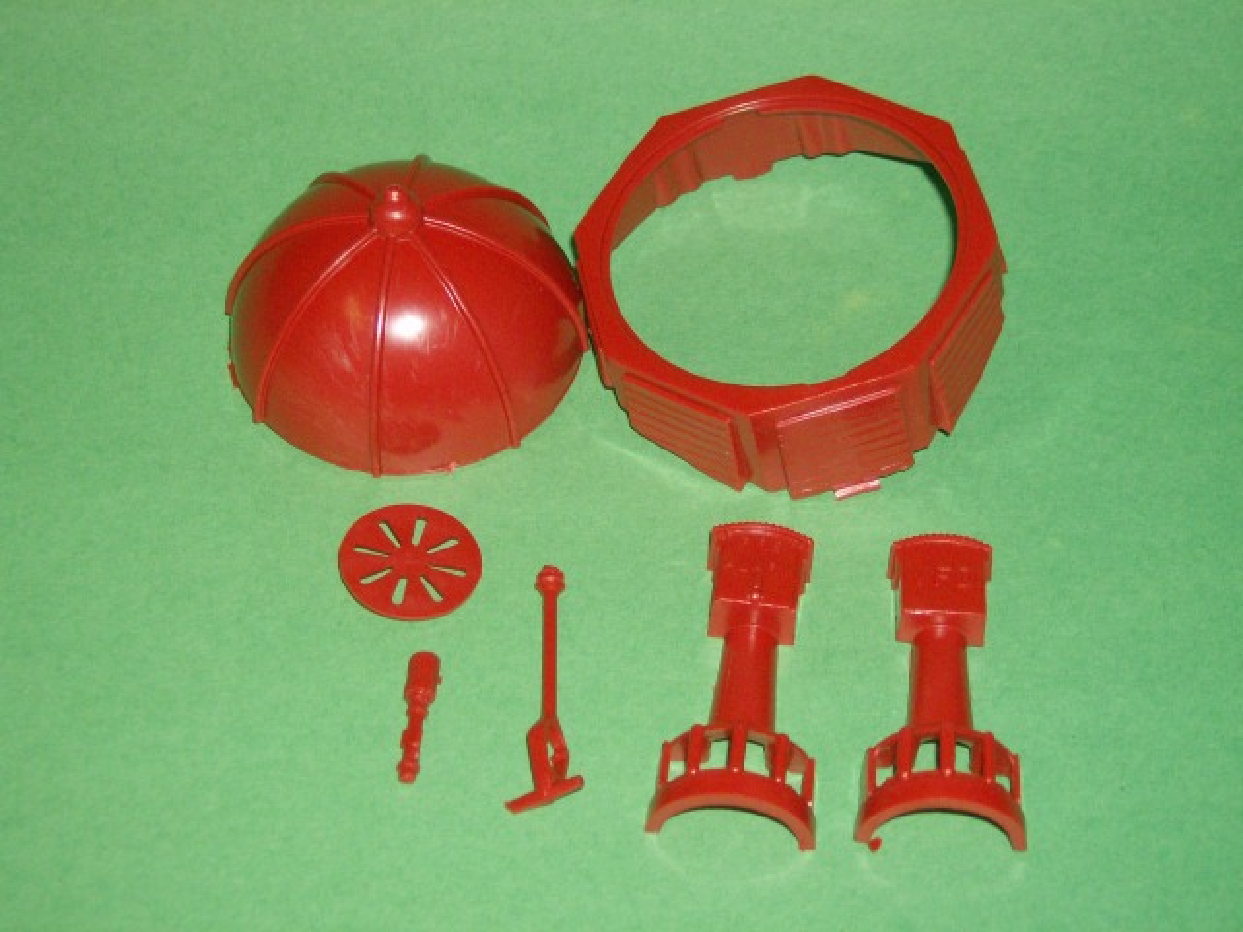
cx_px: 622
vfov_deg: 21.0
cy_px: 466
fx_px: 2514
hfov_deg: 27.8
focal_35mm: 70
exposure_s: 1/91.3
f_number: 3.7
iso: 200
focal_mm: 11.6
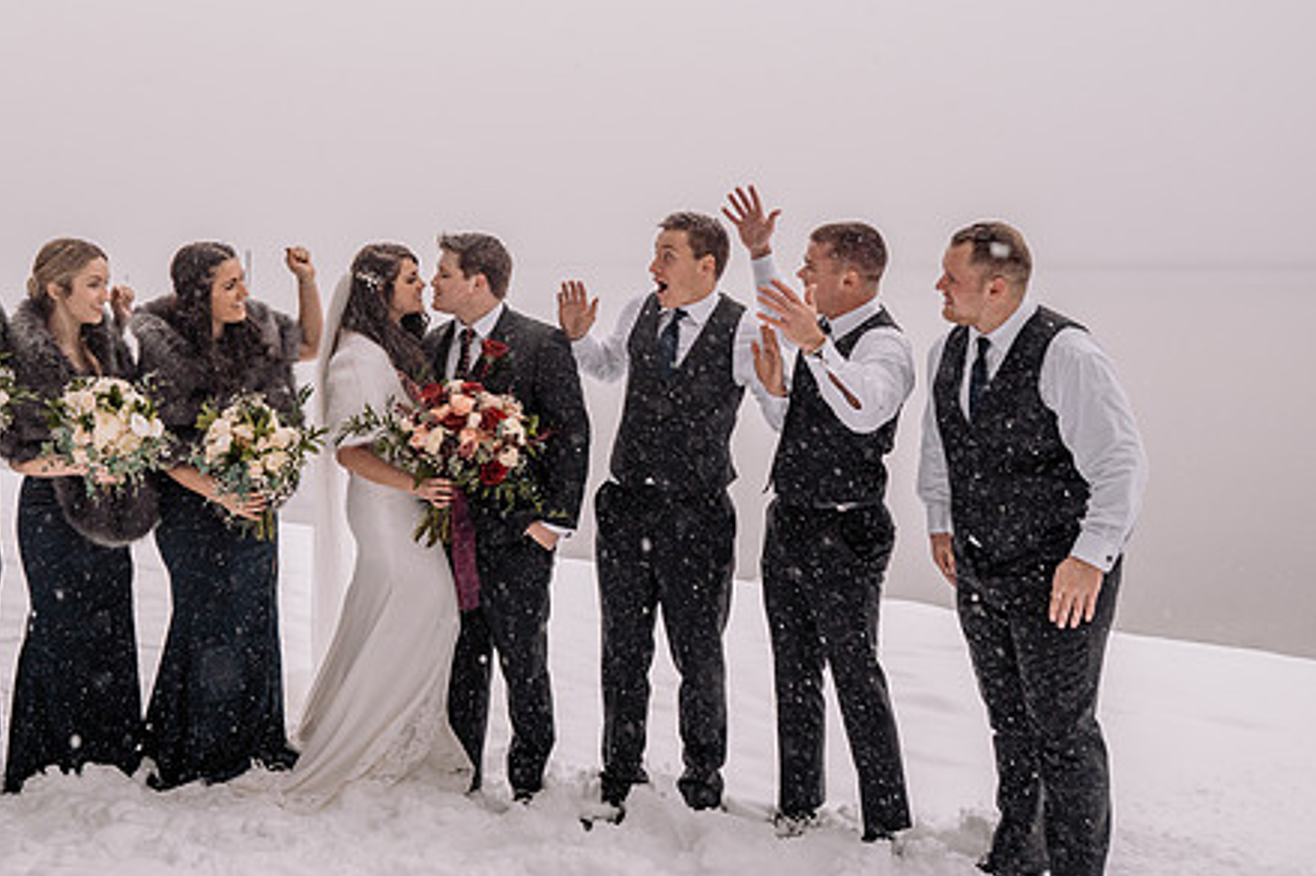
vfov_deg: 27.9
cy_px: 298
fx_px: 1754
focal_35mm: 48
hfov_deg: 40.9
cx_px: 507
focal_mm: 35
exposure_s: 1/250
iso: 1250
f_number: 5
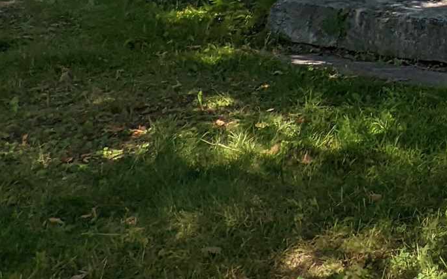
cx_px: 716
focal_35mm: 76
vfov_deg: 14.1
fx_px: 926
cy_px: -295
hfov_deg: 21.5
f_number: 2.2
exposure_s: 1/1689
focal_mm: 2.35
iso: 50
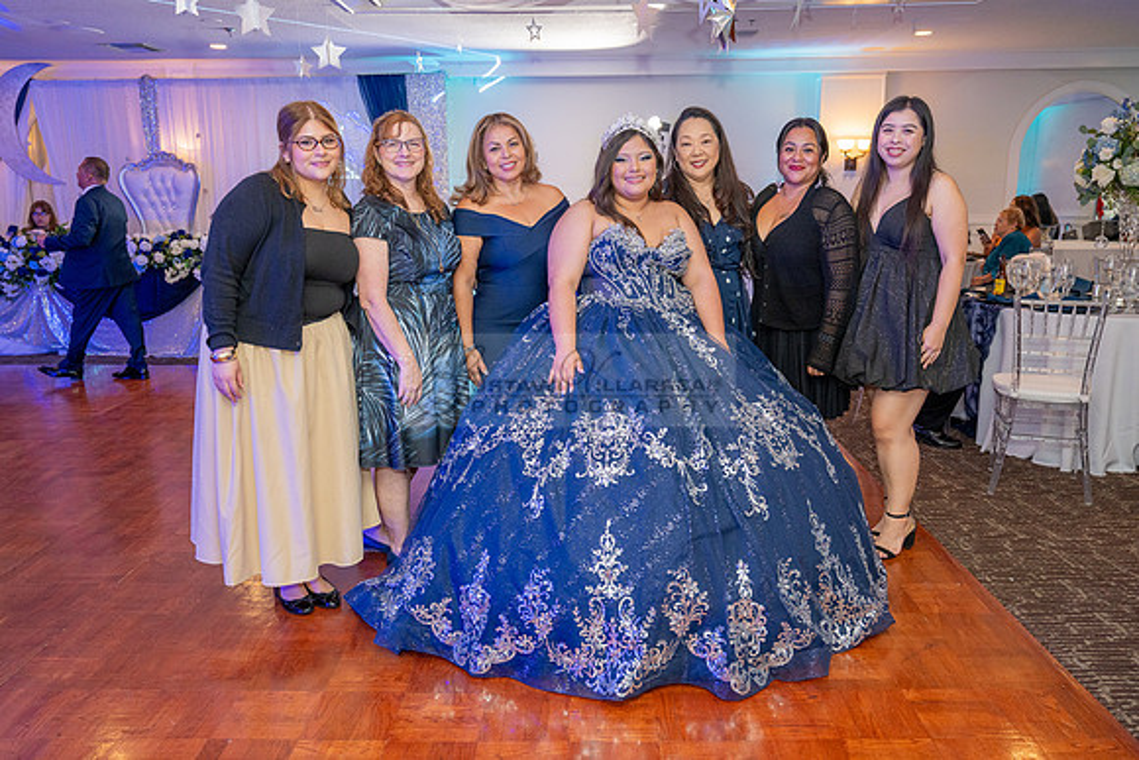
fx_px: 918
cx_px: 570
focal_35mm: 29
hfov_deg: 63.6
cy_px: 380
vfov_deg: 45.0
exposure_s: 1/200
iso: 1000
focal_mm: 29
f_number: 3.5
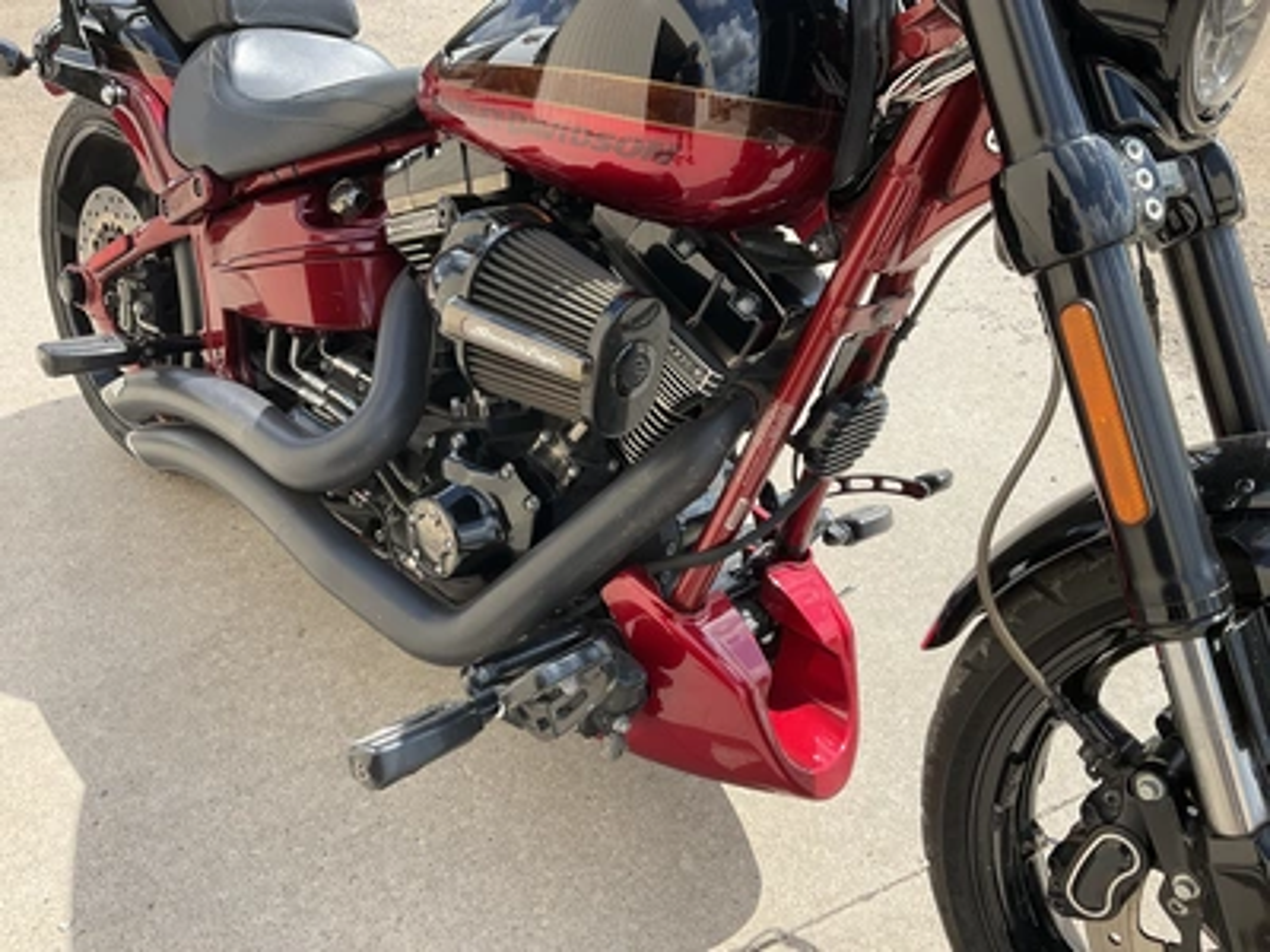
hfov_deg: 61.7
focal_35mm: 29
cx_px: 635
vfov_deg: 48.2
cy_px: 476
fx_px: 1064
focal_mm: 3
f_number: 1.8
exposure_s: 1/842
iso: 25
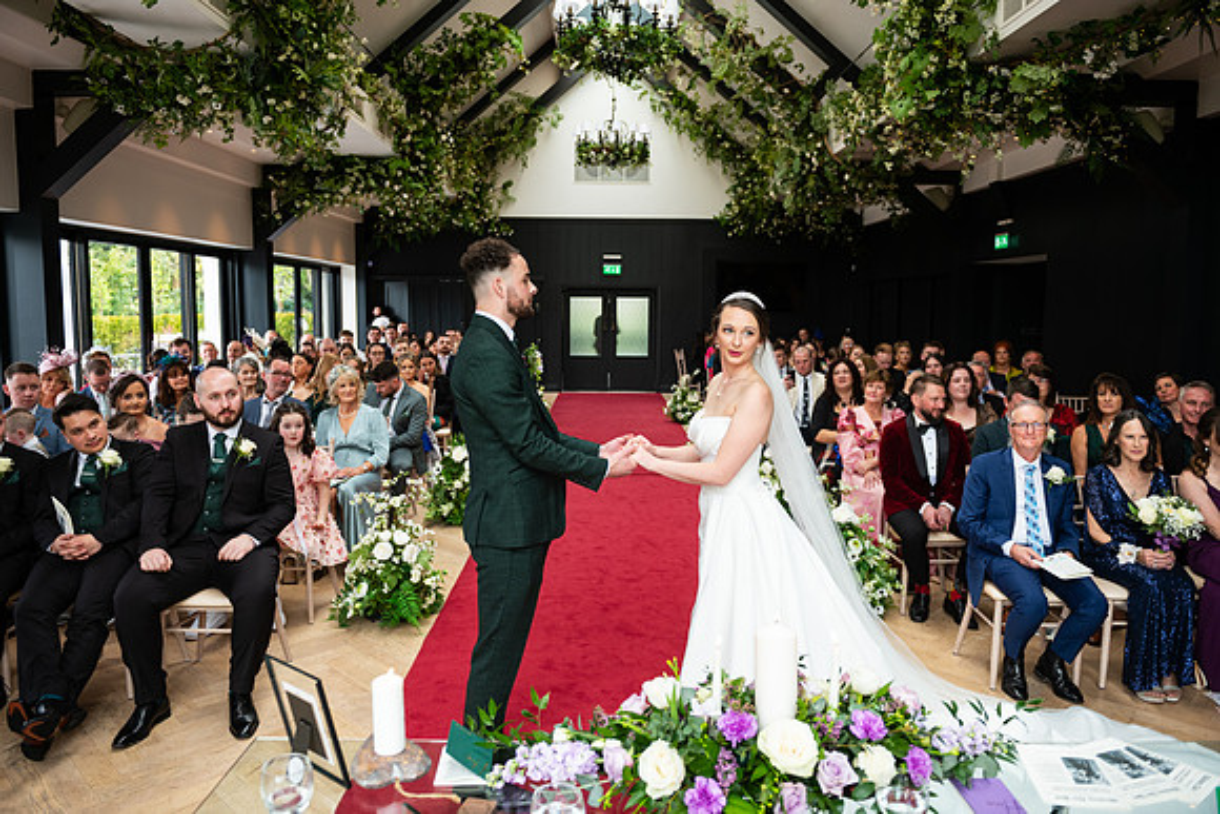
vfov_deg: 49.6
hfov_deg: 69.4
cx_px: 610
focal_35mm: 26
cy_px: 407
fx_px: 881
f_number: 3.5
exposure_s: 1/200
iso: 400
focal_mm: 26
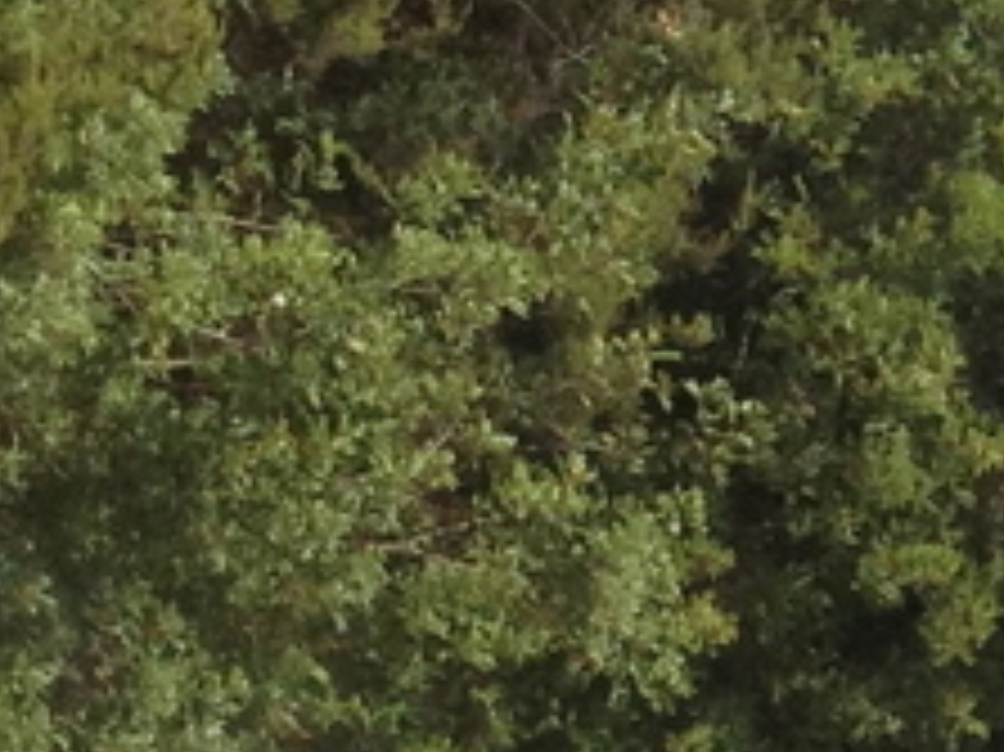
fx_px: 7276
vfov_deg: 5.9
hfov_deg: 6.9
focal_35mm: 251
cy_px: 311
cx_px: 3233
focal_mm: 4.28
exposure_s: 1/968
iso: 64
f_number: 2.4
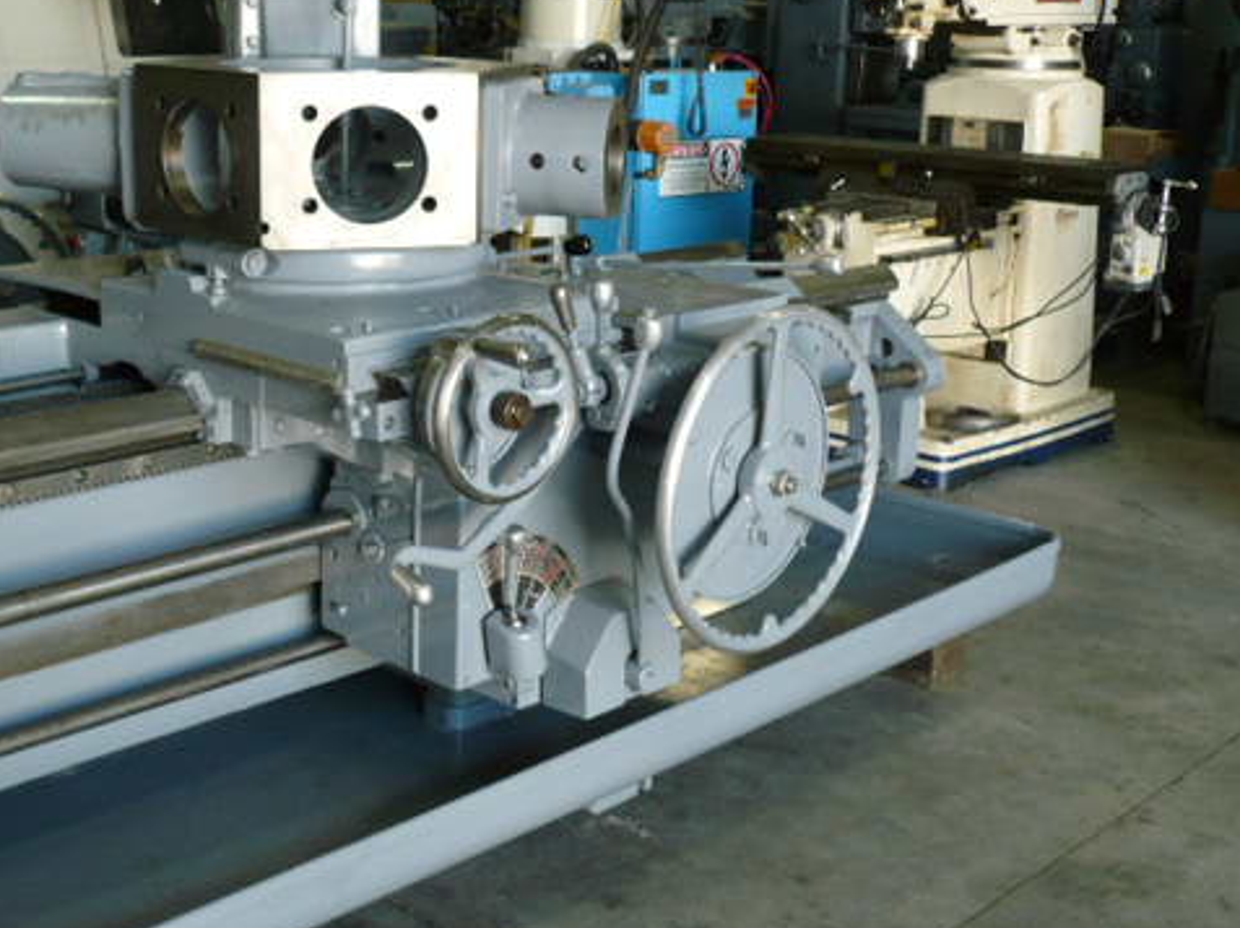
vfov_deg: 30.8
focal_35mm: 47
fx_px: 1682
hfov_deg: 40.3
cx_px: 497
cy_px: 442
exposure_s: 1/30
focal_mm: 5.8
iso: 100
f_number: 2.8
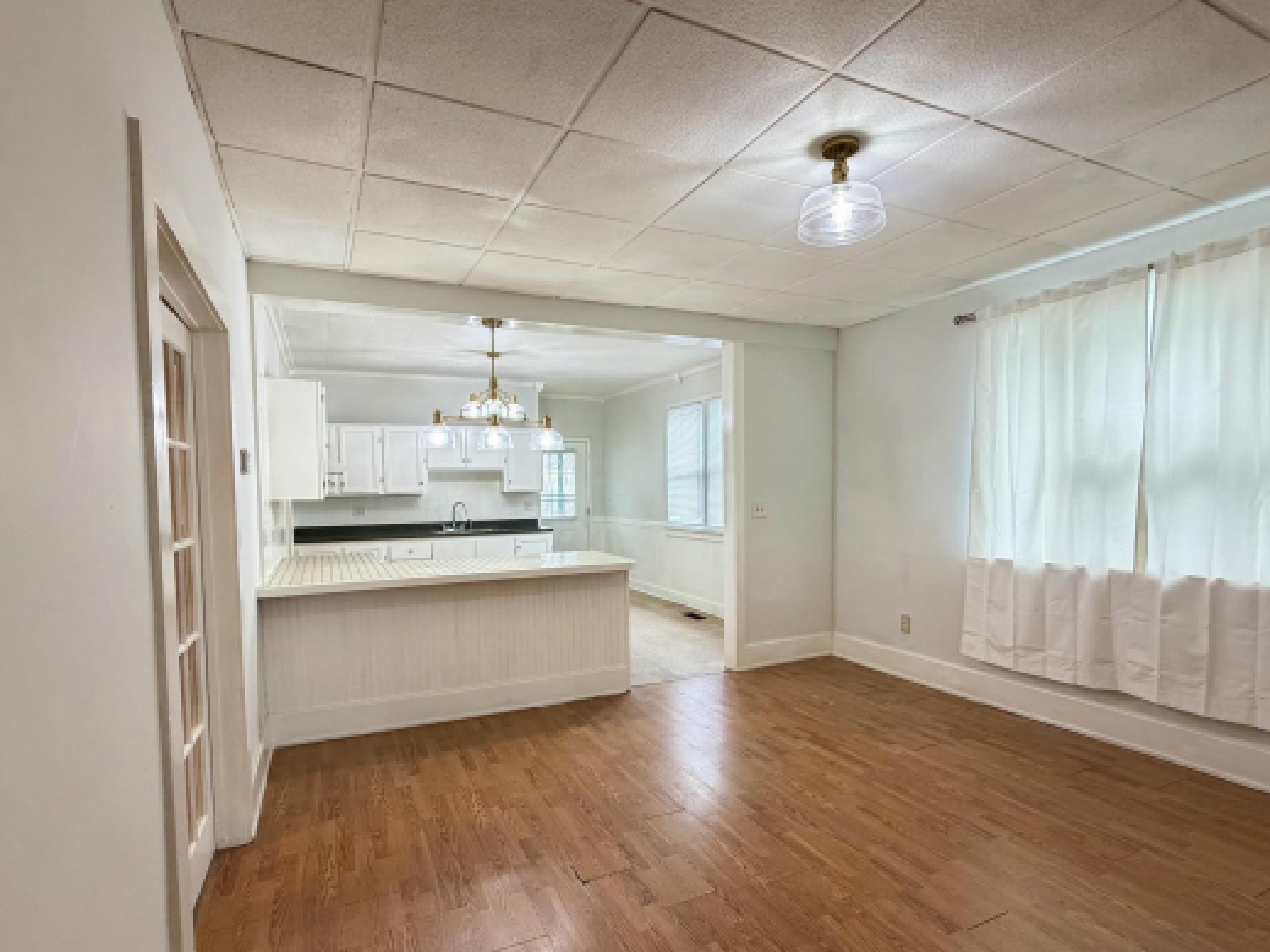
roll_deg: +1.4
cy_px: 519
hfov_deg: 87.8
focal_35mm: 18
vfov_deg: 71.4
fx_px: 660
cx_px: 642
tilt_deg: -2.6
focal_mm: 2.22
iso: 250
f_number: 2.2
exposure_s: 1/60
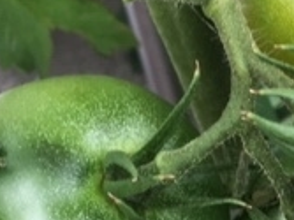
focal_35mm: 111
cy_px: 234
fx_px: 942
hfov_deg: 16.9
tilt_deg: -54.7
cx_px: 357
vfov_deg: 13.1
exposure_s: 1/120
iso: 32
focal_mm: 4.15
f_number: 2.2
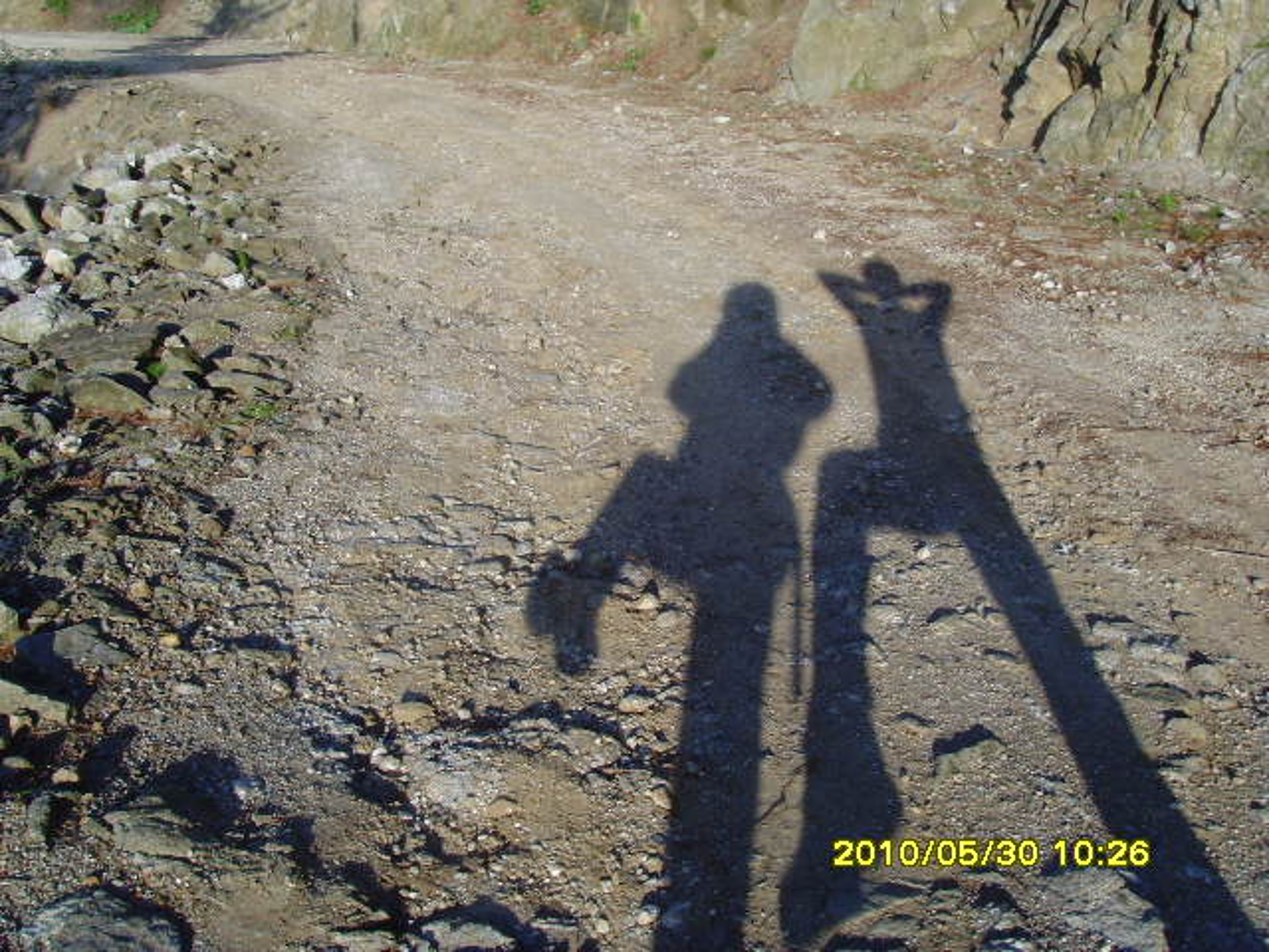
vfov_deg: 36.8
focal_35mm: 39
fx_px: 1430
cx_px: 634
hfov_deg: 47.9
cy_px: 476
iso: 80
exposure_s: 1/180
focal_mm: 6.6
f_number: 6.3
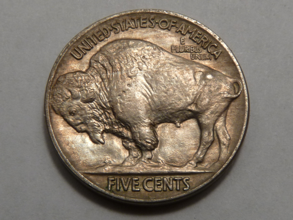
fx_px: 804
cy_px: 110
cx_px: 146
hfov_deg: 20.7
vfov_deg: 15.6
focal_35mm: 95
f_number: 7.1
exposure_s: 1/60
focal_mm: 9.5
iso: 100
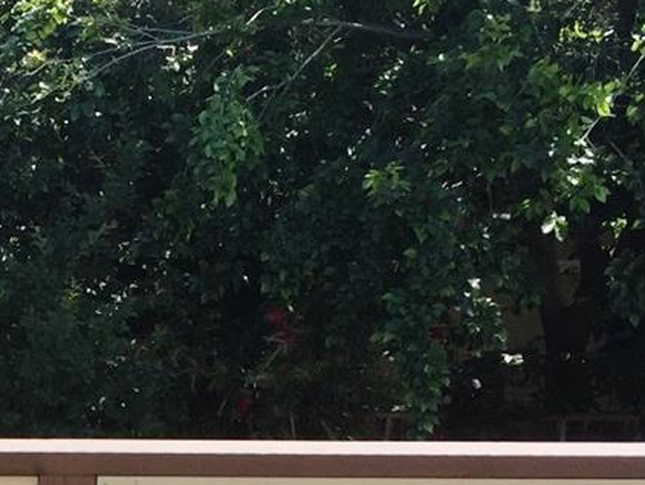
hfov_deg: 18.2
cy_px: 672
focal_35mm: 103
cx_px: -93
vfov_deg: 13.7
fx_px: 1920
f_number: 2.2
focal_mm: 4.15
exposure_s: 1/1014
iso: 32
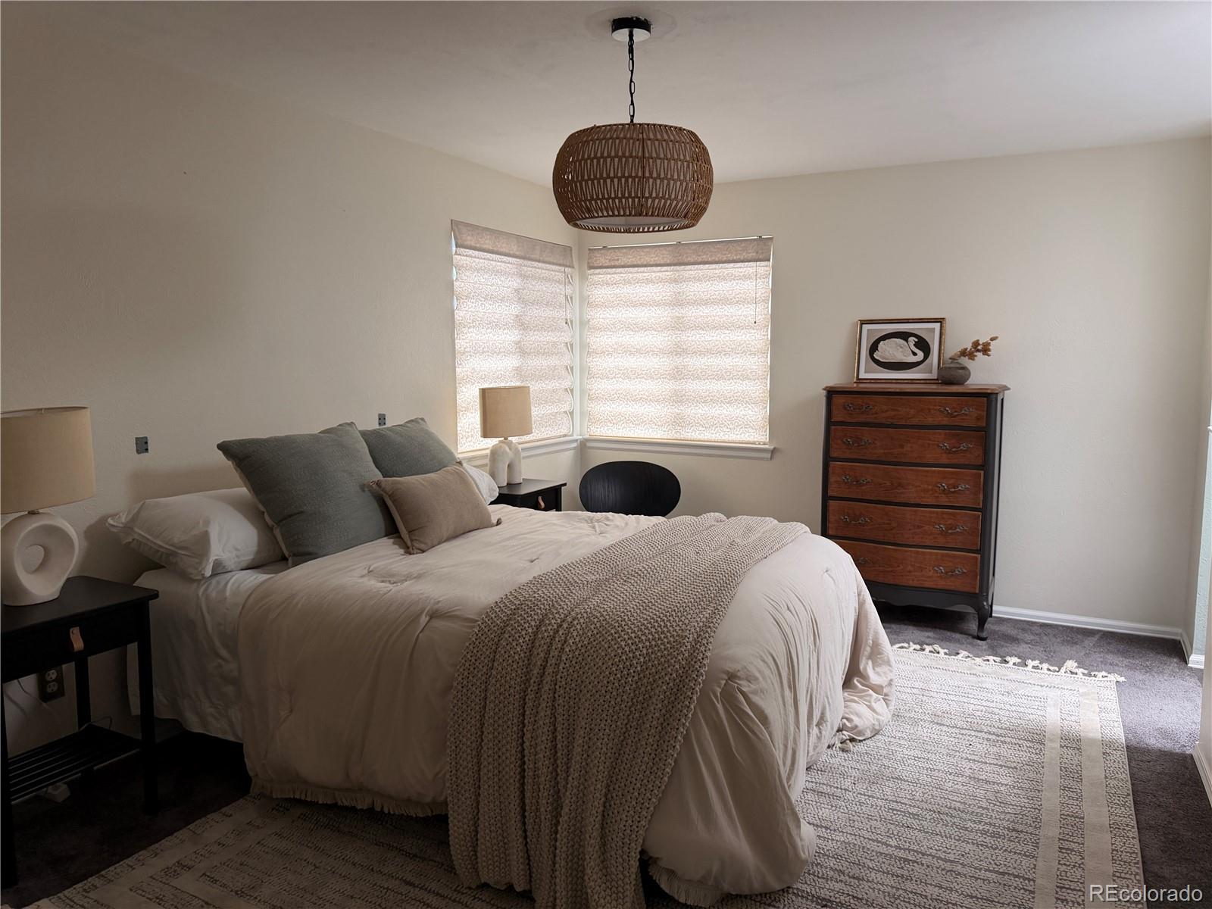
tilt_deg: -8.2
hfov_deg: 71.6
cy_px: 454
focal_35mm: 24
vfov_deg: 56.8
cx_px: 606
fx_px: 840
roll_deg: +1.0
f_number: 1.78
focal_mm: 6.76
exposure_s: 1/121
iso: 200
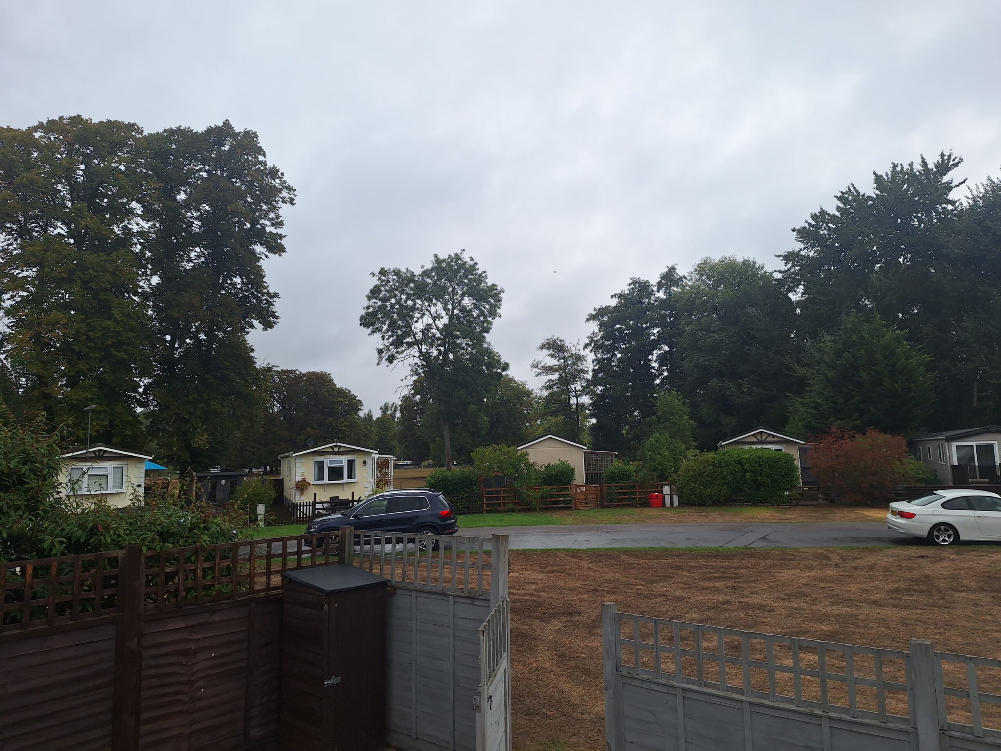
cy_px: 376
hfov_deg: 73.9
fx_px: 665
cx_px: 500
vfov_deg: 58.9
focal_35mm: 23
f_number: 1.8
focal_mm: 5.54
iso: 40
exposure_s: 1/1786
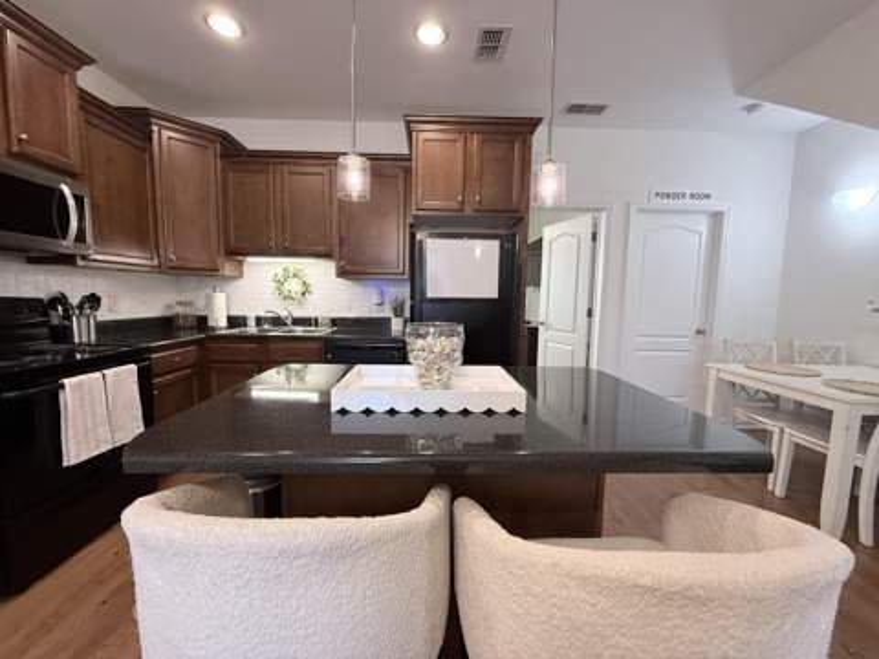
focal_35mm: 14
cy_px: 330
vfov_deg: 85.7
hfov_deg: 102.1
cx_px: 440
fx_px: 356
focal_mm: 2.22
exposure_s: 1/120
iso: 250
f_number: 2.2
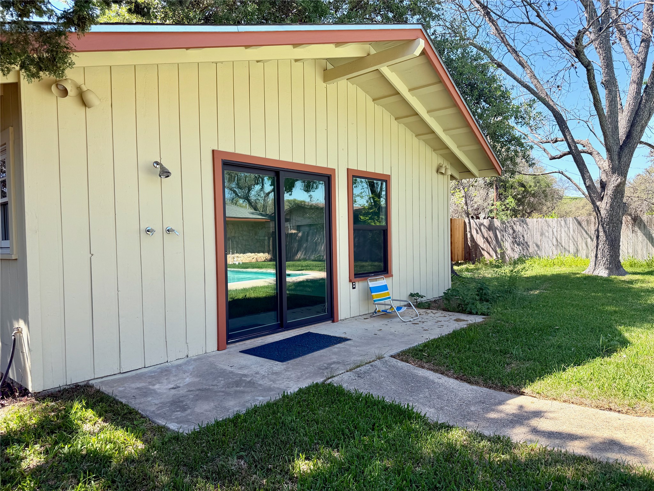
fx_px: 453
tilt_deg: -1.3
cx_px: 327
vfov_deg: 56.8
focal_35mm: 24
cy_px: 246
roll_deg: +1.7
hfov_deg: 71.6
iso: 80
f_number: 1.78
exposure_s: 1/1230
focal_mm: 6.76
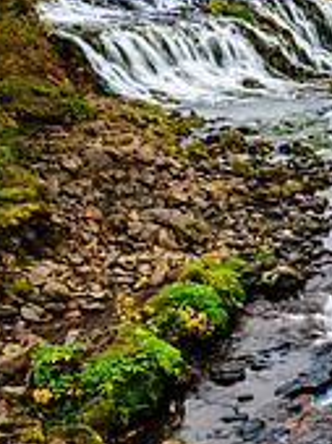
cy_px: 257
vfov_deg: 28.2
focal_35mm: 69
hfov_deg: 17.4
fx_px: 885
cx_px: 593
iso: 50
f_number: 16
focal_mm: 21
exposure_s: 1/8
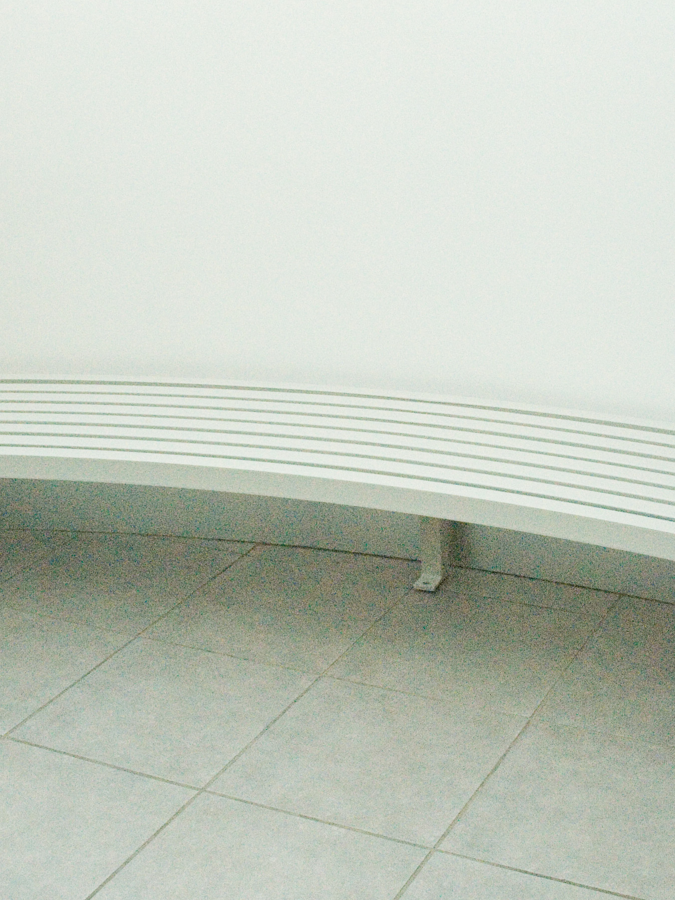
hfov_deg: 26.0
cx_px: 413
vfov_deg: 34.3
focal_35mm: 56
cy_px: 453
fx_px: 1456
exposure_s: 1/320
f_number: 9
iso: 800
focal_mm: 18
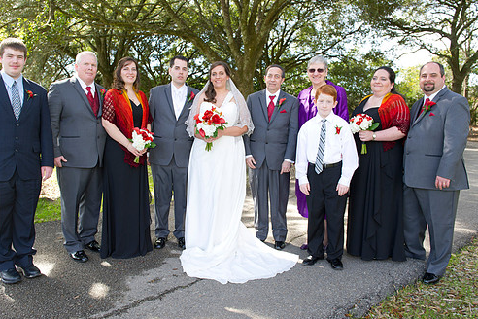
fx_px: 438
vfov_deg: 39.9
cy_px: 145
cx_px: 224
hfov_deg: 57.2
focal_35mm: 33
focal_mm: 28
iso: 320
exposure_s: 1/125
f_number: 5.6
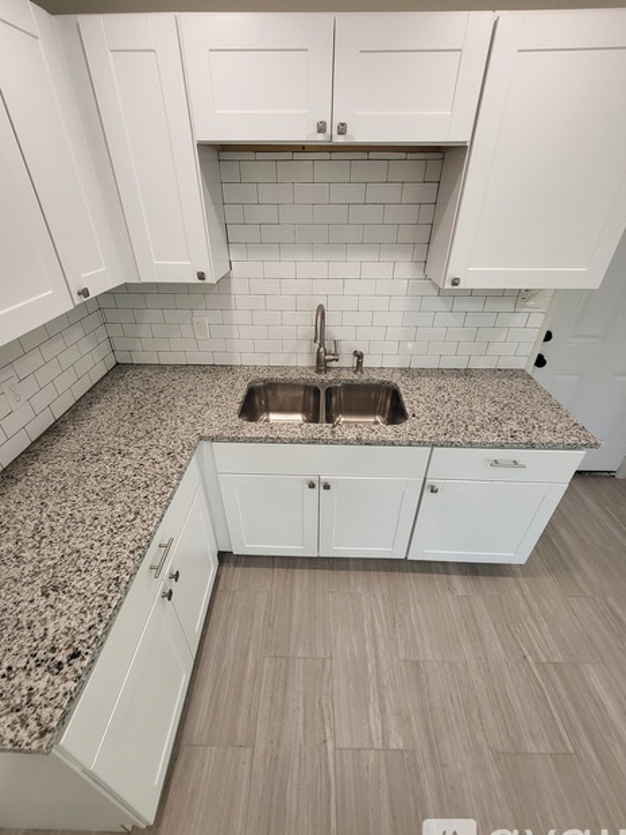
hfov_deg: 85.6
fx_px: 338
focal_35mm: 14
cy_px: 423
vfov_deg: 102.1
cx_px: 304
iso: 64
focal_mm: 1.74
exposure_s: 1/59
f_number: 2.2
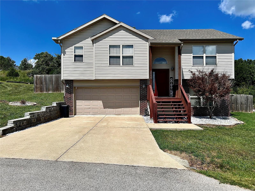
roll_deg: -0.5
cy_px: 96
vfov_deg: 53.1
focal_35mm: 26
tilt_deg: +1.3
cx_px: 128
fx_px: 192
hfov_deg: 67.3
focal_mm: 5.7
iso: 50
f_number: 1.5
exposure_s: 1/7463
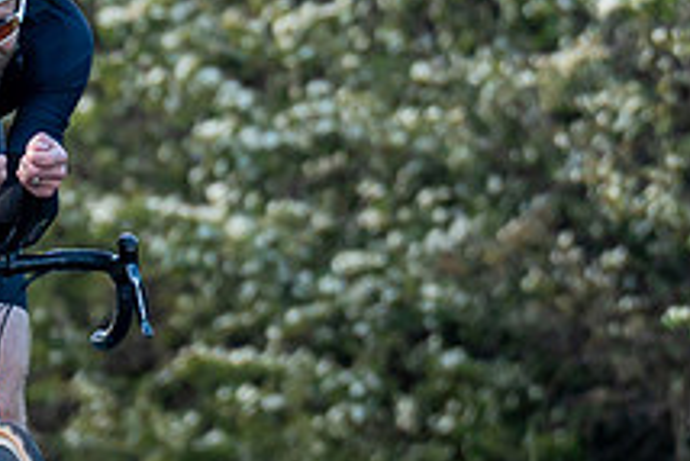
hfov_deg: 1.4
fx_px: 28385
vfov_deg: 0.9
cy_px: 98
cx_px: -72
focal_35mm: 1480
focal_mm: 200
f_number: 3.2
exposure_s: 1/640
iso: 320
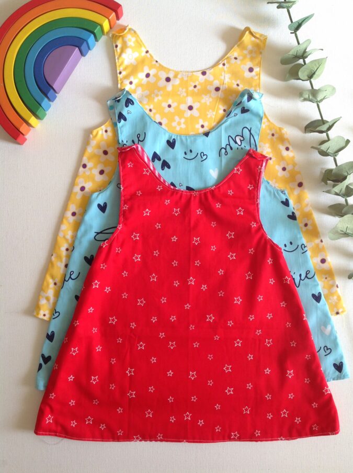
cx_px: 176
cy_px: 236
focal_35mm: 35
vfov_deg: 52.7
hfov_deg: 40.6
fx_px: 477
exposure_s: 1/60
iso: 50
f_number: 2.4
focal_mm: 4.28
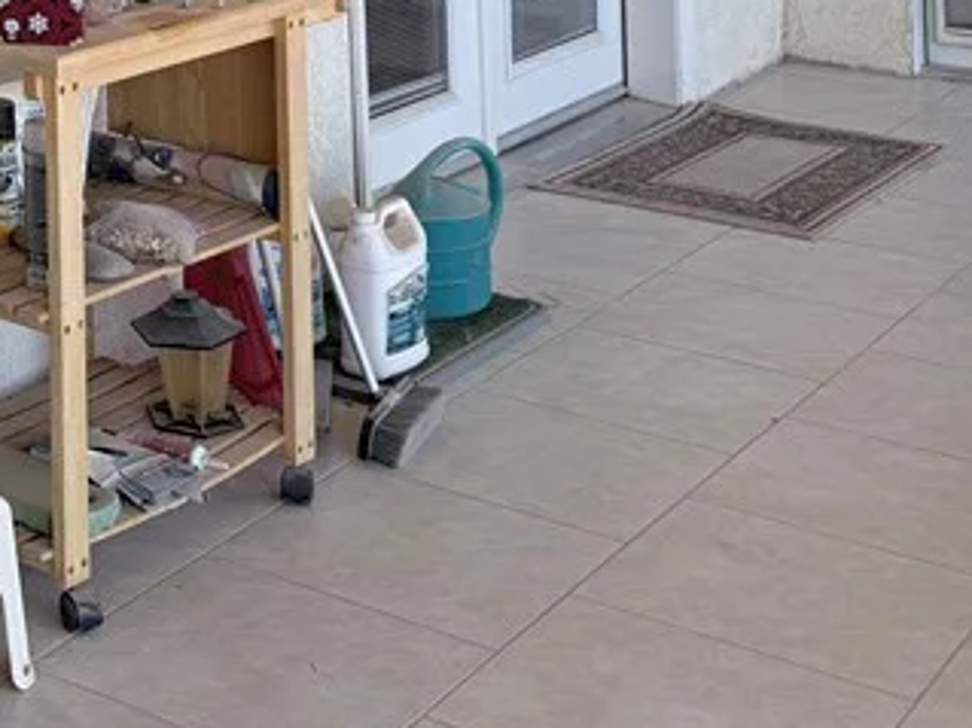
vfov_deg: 17.0
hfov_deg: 22.4
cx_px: -326
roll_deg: +1.9
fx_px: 2161
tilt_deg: -0.1
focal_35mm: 77
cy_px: -408
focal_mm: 6.76
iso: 64
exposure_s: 1/200
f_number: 1.78
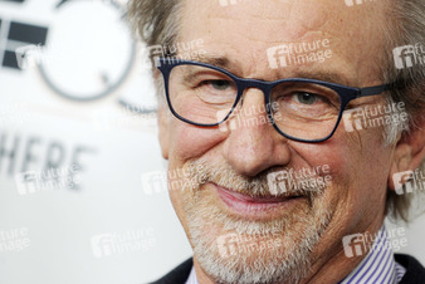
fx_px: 3143
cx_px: 265
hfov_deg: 7.7
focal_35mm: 266
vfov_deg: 5.2
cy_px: 148
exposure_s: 1/160
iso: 1600
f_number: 4.5
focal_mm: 200
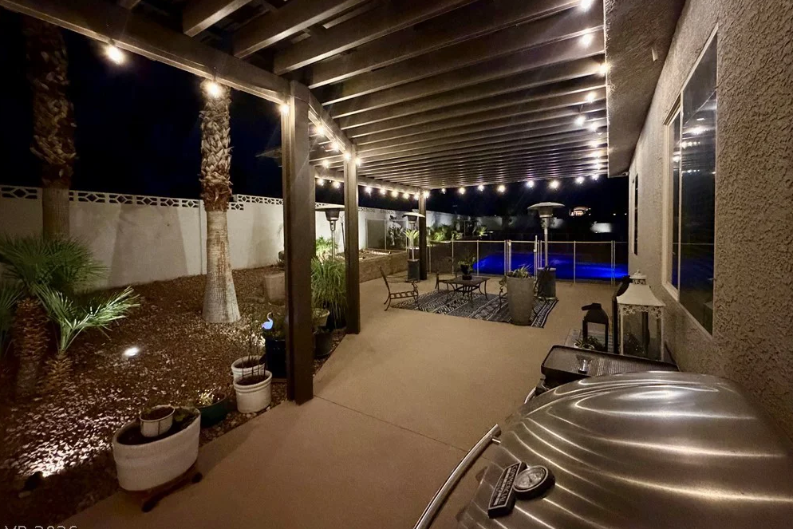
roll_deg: +0.1
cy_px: 239
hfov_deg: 100.4
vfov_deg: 77.1
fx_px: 330
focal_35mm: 15
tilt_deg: -2.1
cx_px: 400
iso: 1600
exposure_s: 1/30
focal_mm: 2.22
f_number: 2.2
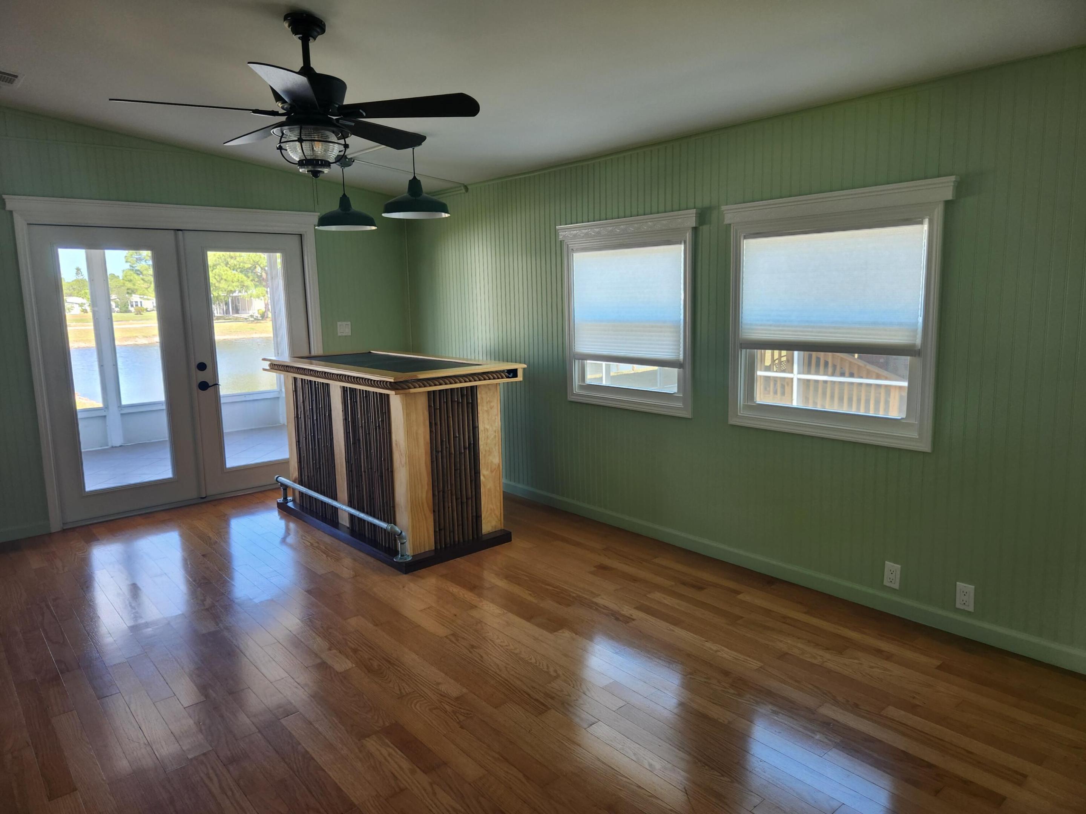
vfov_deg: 58.9
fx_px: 722
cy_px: 407
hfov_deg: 73.9
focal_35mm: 23
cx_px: 543
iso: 80
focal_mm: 5.4
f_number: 1.8
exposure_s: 1/120
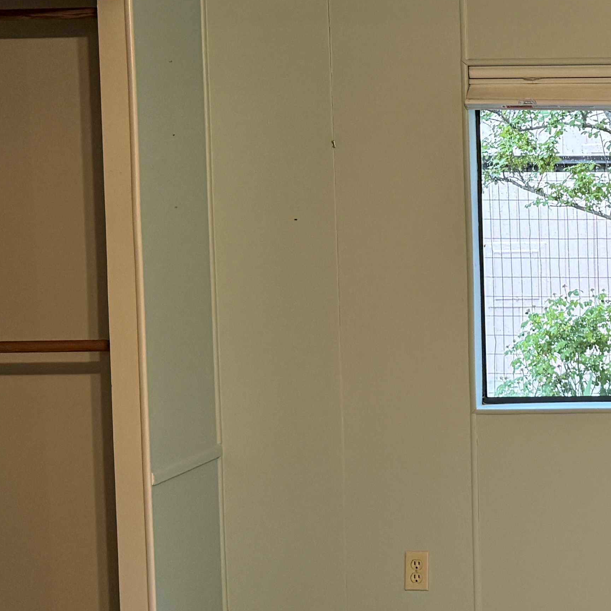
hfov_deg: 22.0
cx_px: 805
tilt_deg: -2.8
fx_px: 1398
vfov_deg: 24.6
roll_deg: +0.1
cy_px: 237
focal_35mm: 70
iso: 250
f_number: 1.78
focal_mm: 6.76
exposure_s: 1/60
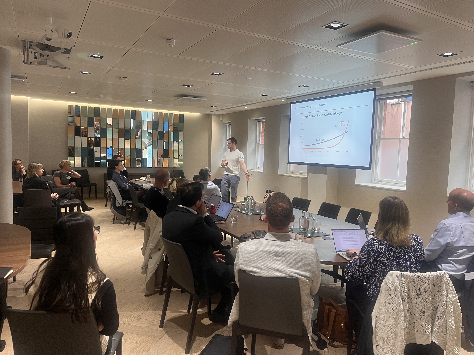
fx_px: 356
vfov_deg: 53.1
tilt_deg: -3.9
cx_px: 237
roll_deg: -2.0
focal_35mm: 26
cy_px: 178
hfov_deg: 67.3
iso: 64
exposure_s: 1/50
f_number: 1.6
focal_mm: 5.1
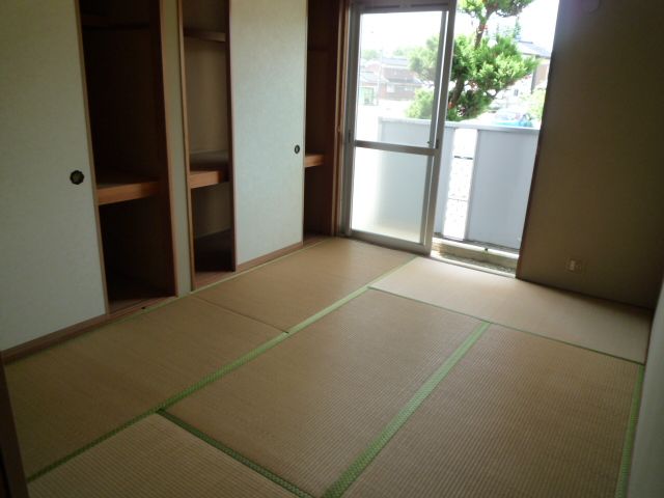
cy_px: 249
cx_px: 332
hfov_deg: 69.4
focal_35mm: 25
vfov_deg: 54.9
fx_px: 480
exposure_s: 1/100
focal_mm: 4.4
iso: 160
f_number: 2.8
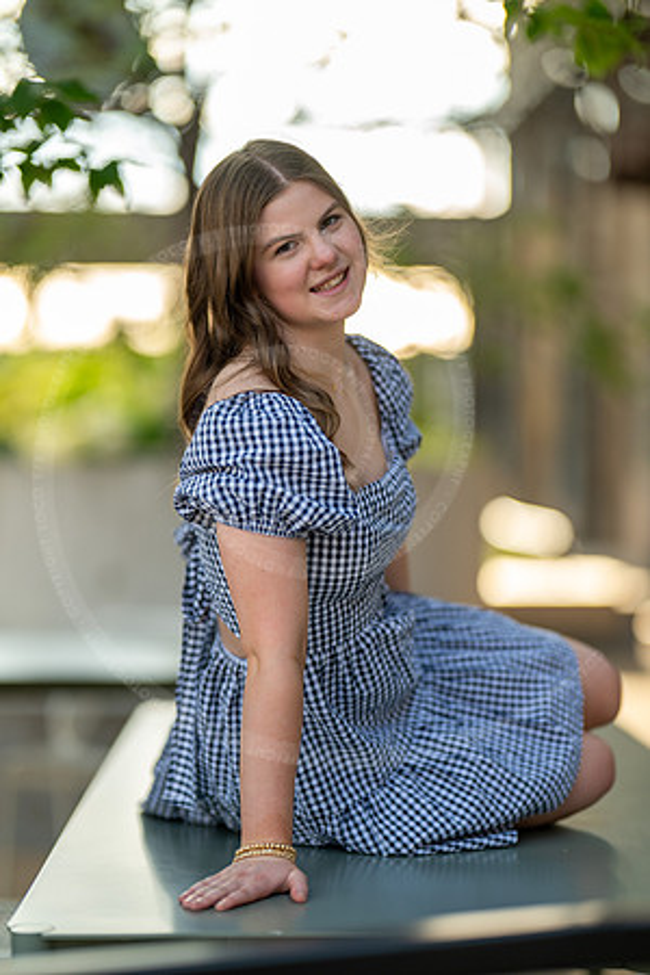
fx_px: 2302
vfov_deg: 23.9
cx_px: 325
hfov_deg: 16.1
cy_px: 488
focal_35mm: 85
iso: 200
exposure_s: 1/1600
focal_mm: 85
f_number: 1.2
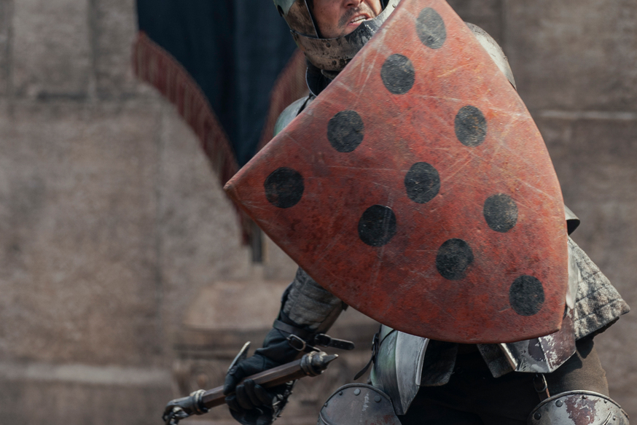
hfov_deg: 5.4
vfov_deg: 3.6
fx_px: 6725
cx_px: 544
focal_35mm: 380
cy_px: 95
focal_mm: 173
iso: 160
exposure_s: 1/500
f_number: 4
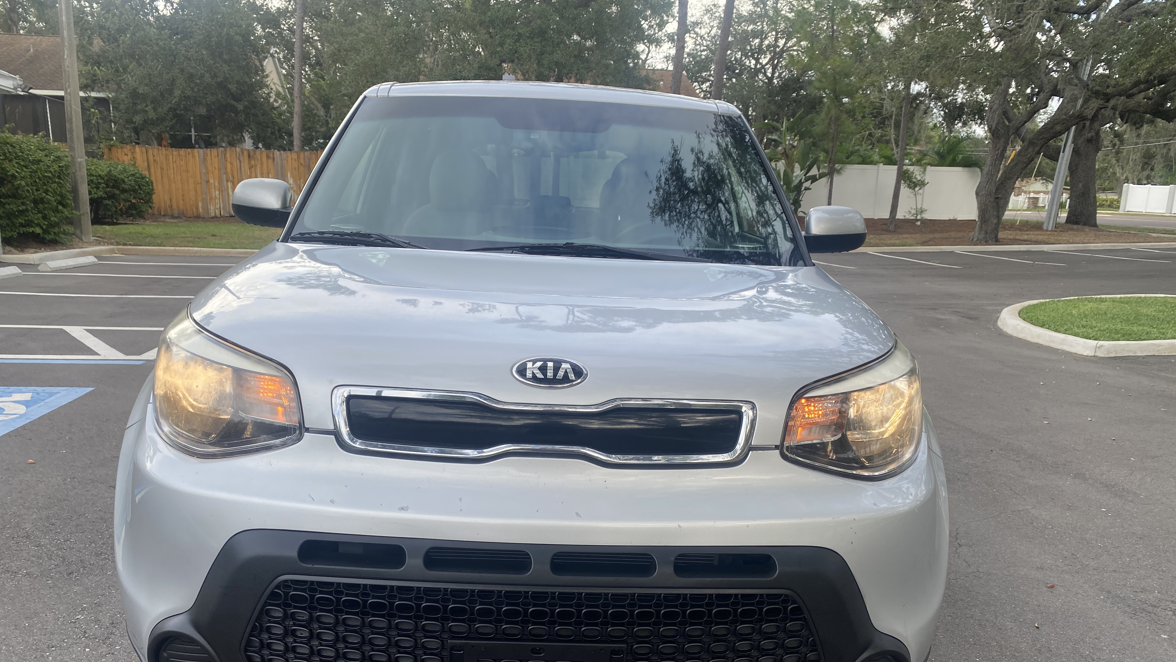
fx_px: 904
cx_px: 579
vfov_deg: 39.6
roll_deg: -0.8
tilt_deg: -13.3
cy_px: 450
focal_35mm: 29
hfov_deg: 66.1
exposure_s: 1/685
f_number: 1.8
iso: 32
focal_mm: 4.25
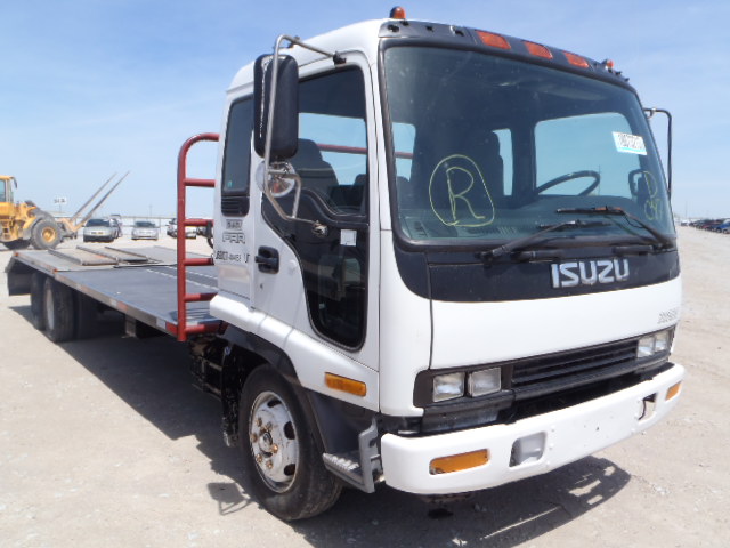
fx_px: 590
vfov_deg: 49.7
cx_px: 365
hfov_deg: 63.4
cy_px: 274
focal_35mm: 28
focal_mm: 5
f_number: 4.5
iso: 80
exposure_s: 1/500
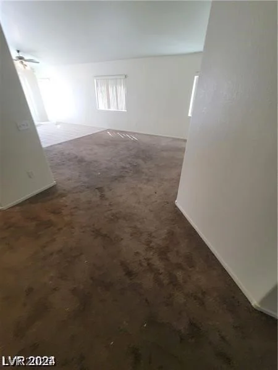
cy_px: 185
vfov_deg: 106.2
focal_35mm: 13
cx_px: 139
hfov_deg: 89.9
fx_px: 139
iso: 320
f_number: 2.2
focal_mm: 2.2
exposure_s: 1/60
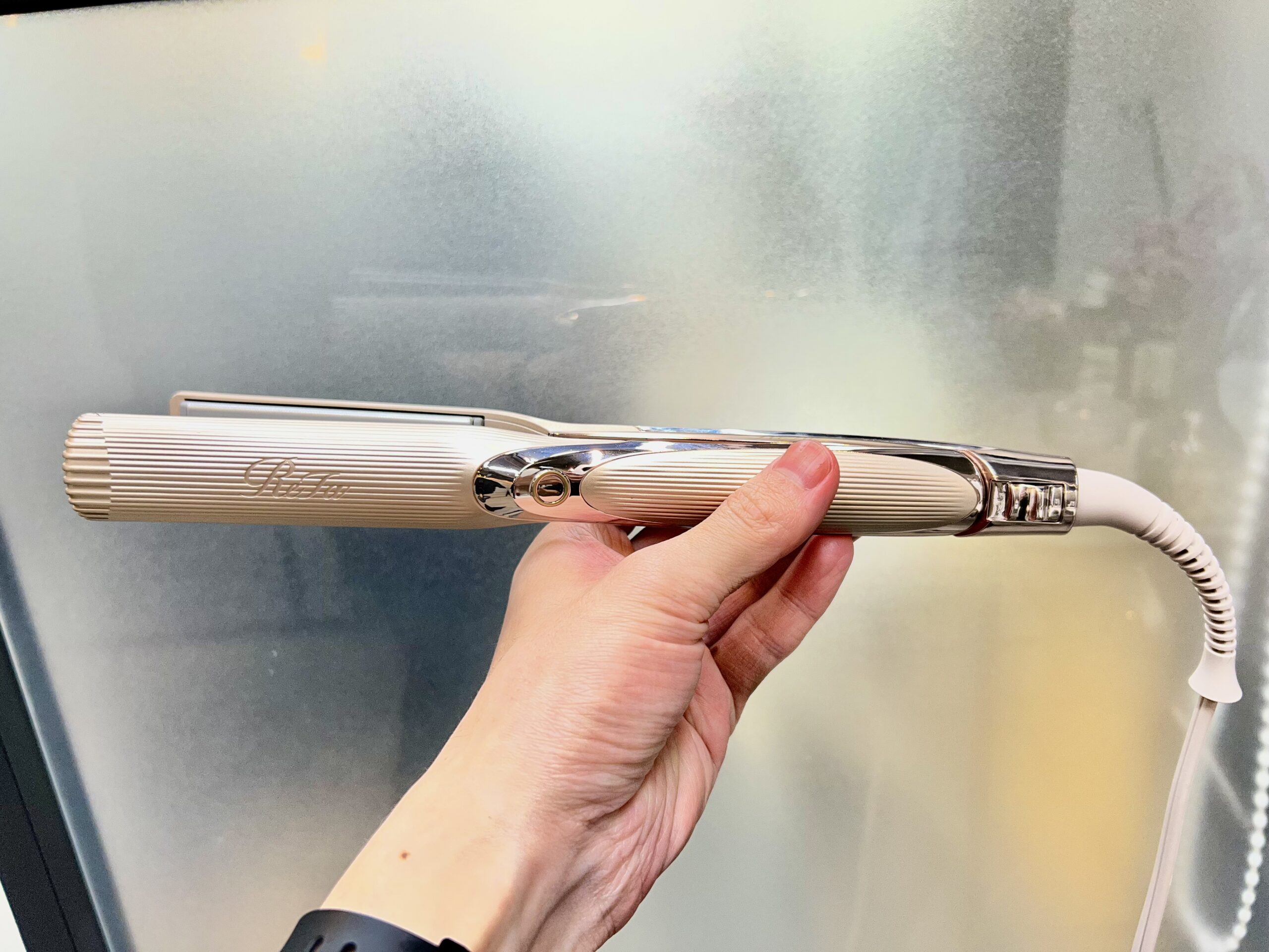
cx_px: 634
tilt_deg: -18.9
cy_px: 476
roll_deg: +4.9
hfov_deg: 67.3
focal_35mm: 26
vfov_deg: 53.1
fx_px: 953
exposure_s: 1/100
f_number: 1.5
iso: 64
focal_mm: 5.7
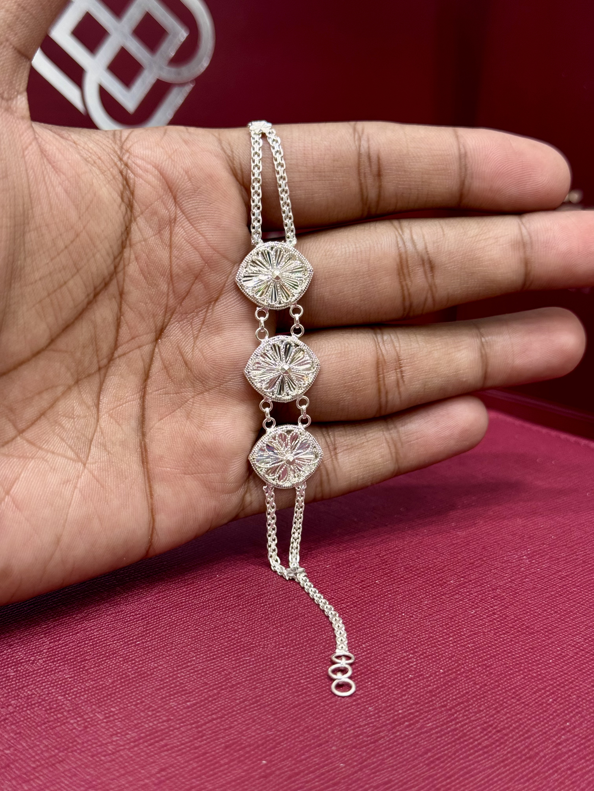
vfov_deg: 39.7
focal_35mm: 48
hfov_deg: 30.3
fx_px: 1098
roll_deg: -0.7
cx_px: 297
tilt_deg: -16.9
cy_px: 396
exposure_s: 1/100
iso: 64
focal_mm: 6.76
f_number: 1.78
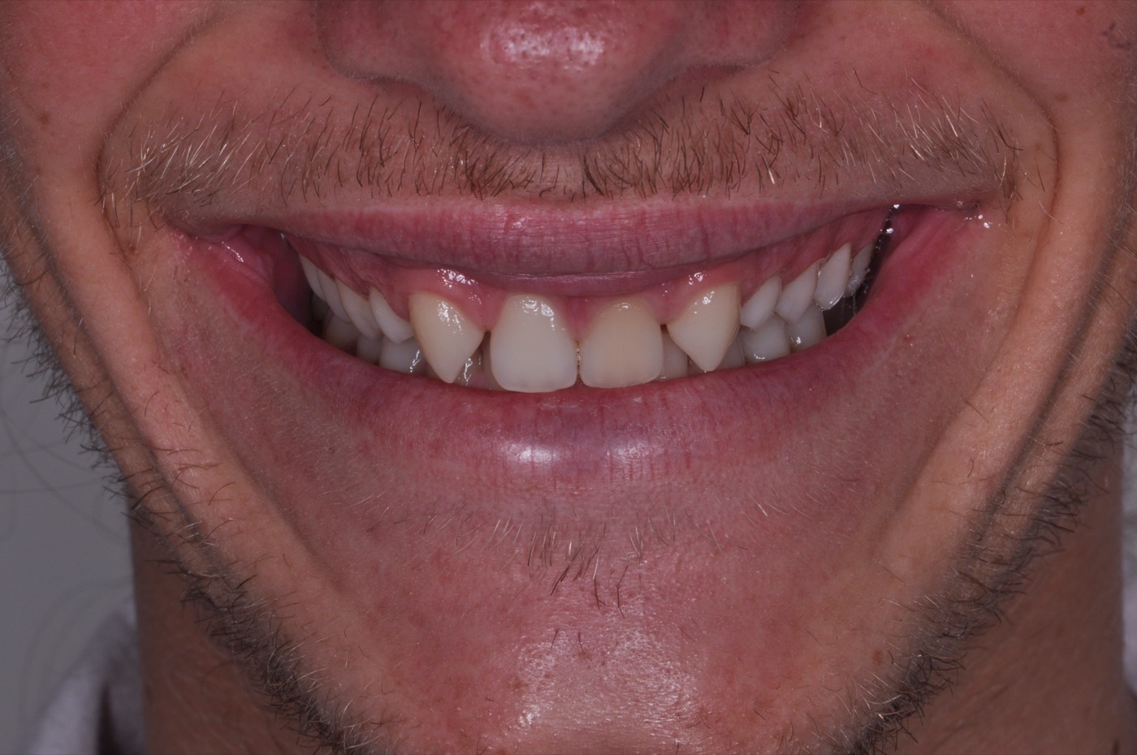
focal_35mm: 158
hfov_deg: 13.1
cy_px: 378
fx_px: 4969
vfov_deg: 8.7
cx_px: 568
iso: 200
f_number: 22
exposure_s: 1/125
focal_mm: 105
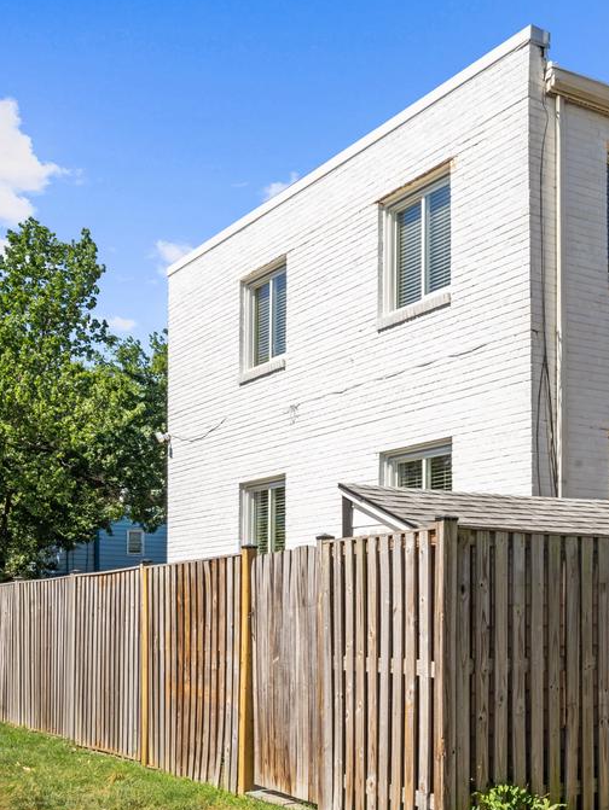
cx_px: 424
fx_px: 1031
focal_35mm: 44
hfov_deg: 32.5
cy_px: 406
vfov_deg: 42.9
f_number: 14
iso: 200
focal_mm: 30
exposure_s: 1/160
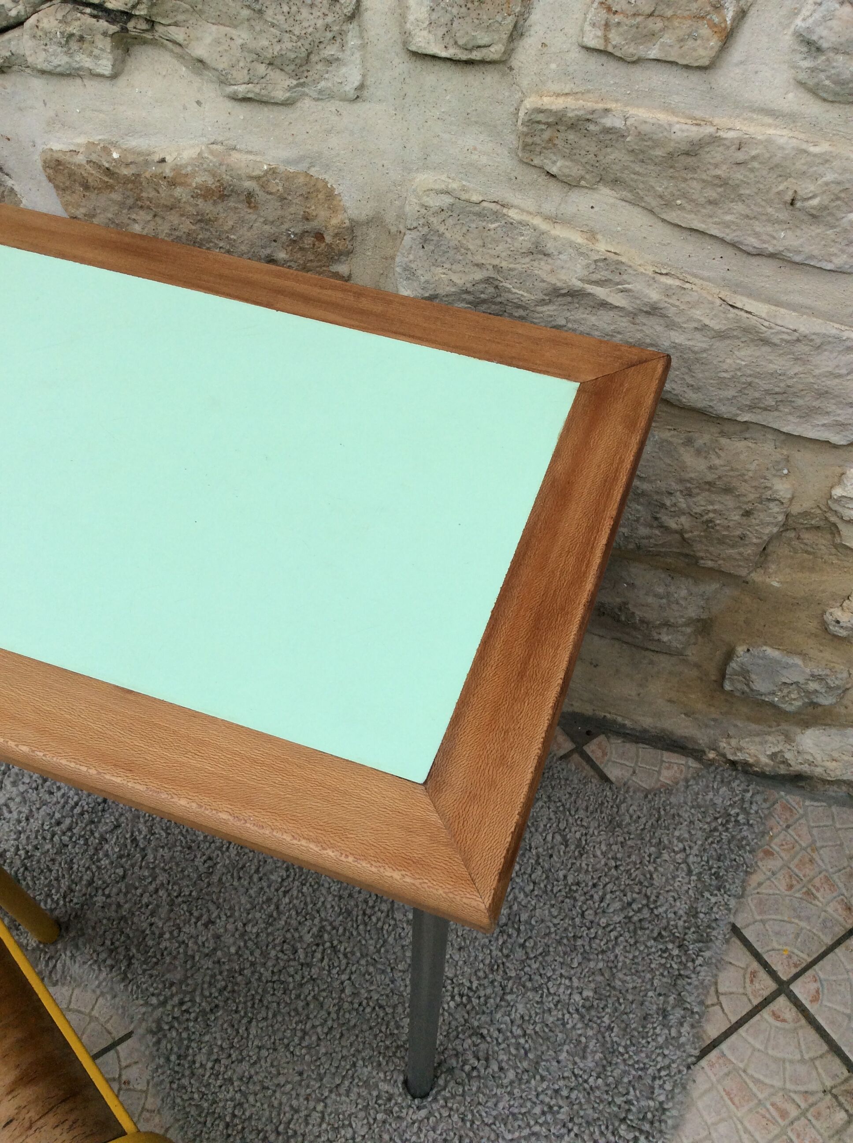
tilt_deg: -52.5
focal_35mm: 32
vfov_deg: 56.9
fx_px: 1054
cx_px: 426
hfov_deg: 44.1
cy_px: 572
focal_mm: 3.3
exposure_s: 1/520
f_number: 2.4
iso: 32
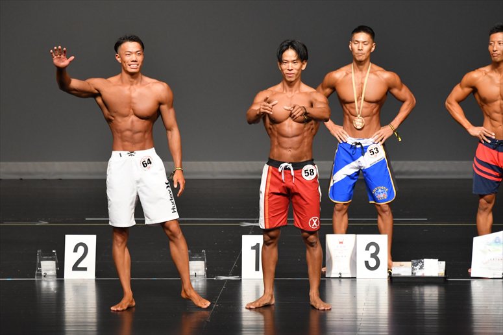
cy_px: 168
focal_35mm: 285
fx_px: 3980
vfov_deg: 4.8
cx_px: 252
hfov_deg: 7.2
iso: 2500
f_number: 5.6
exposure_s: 1/400
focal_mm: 190
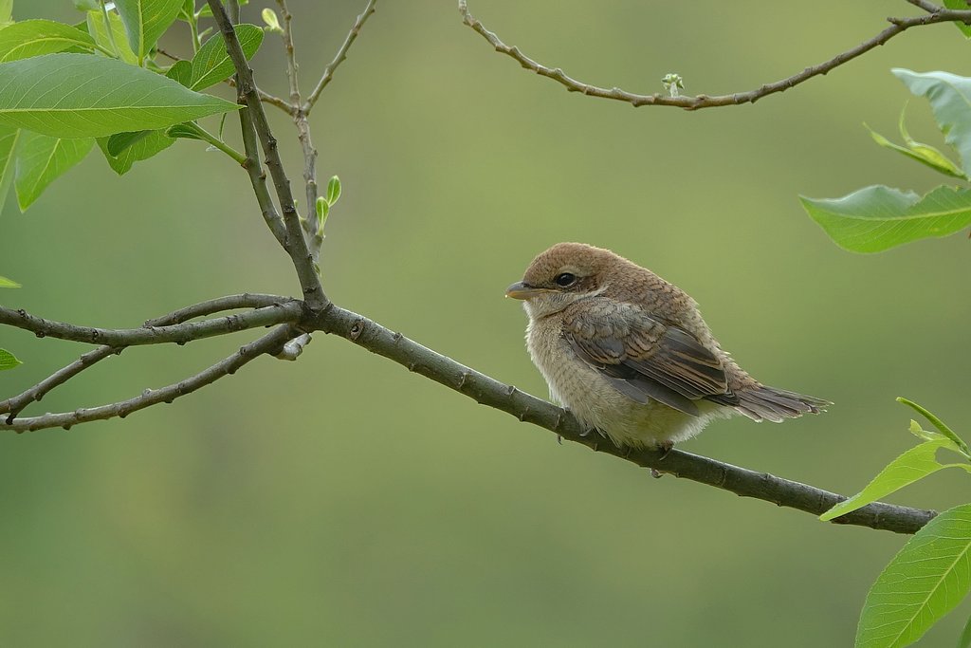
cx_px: 486
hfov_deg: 3.4
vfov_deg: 2.3
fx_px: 16184
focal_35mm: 600
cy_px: 324
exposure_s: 1/250
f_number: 4
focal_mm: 220
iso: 100
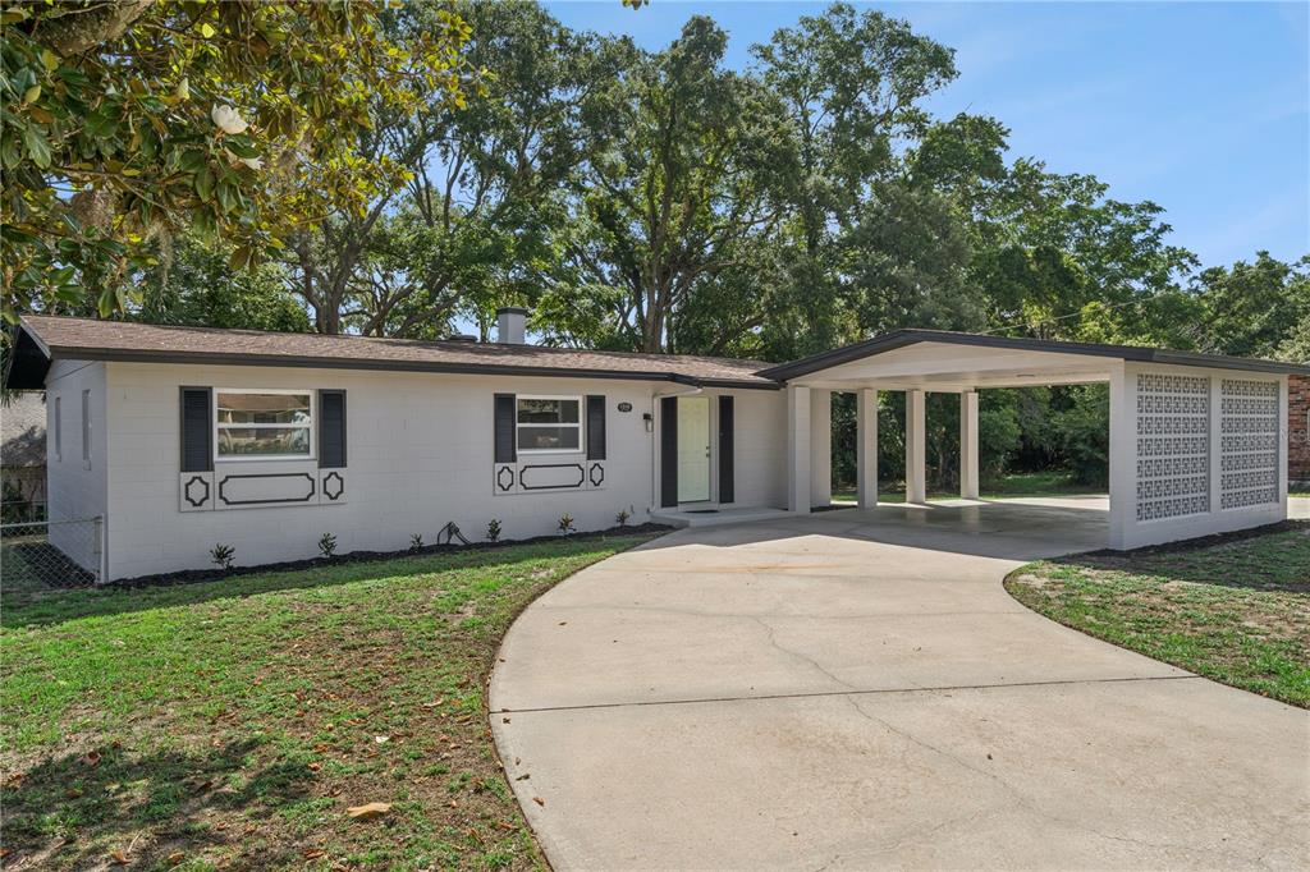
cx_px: 655
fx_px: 873
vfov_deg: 53.1
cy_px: 436
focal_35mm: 24
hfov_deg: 73.8
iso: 400
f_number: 9
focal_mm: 24
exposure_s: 1/500
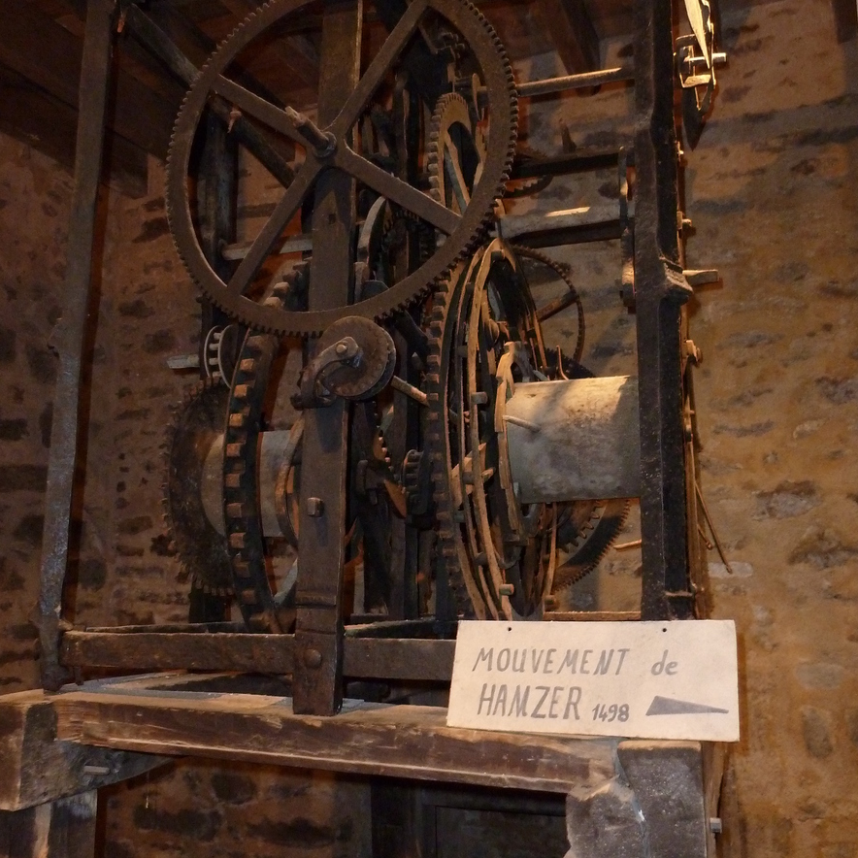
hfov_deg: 54.0
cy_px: 427
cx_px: 435
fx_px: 841
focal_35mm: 30
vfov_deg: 54.0
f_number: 3.3
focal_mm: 4.1
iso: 400
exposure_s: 1/10
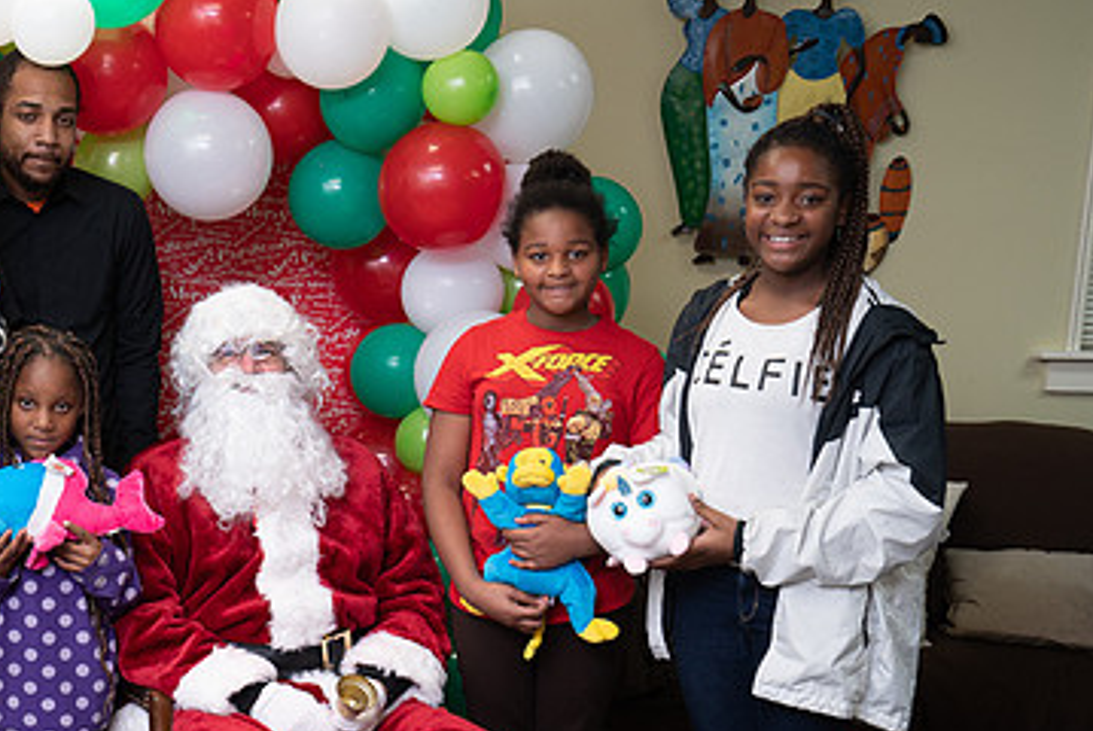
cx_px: 253
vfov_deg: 21.5
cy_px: 510
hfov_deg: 31.2
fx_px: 1914
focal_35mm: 63
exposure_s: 1/80
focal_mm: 39
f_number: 4.5
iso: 640
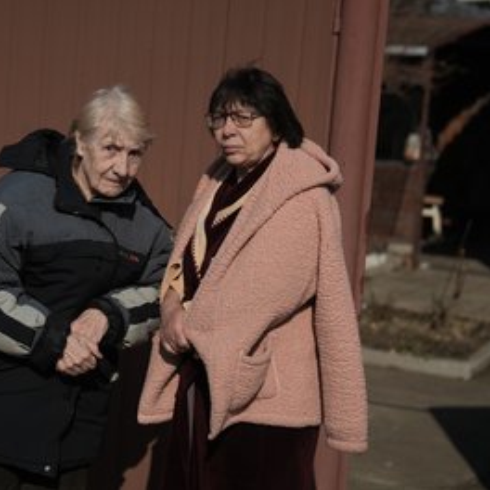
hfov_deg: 19.3
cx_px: 182
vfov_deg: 19.3
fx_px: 1441
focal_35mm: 90
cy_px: 244
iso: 400
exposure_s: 1/1600
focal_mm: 70
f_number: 2.8
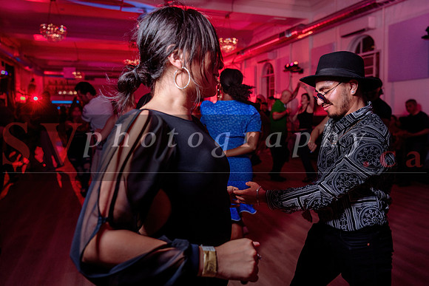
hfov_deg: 68.2
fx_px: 317
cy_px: 128
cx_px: 214
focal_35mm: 27
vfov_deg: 48.6
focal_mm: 24
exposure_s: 1/50
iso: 800
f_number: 3.2
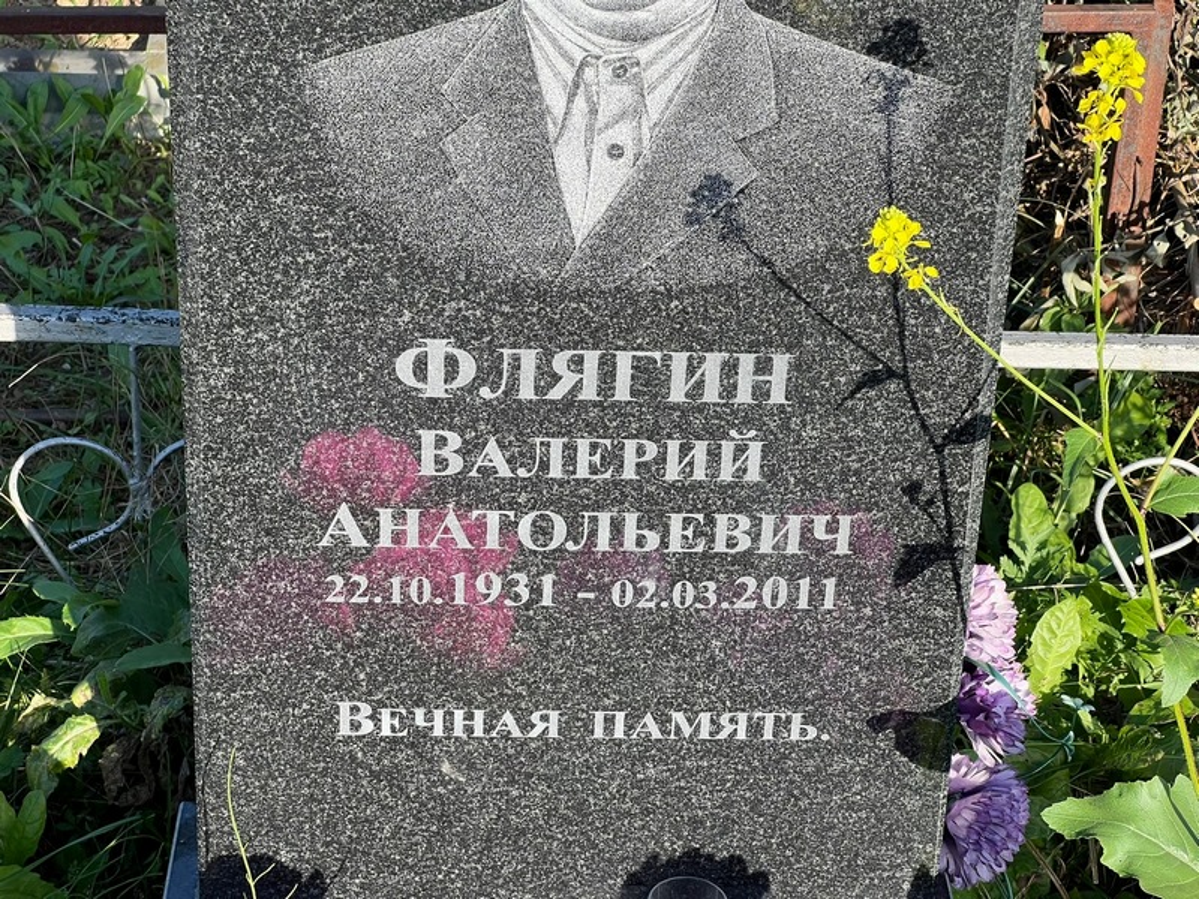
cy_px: 450
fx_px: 2667
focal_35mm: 77
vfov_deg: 19.1
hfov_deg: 25.3
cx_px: 600
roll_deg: -2.2
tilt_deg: -30.2
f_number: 2.8
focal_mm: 9
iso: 32
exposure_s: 1/239
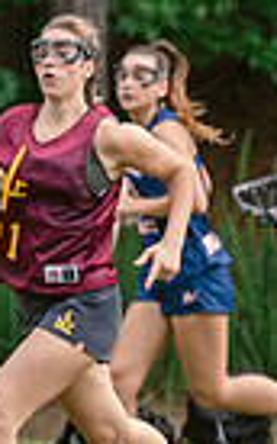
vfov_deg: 1.5
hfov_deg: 0.9
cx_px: -680
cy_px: 367
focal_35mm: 1382
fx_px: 16728
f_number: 4
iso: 250
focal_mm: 200
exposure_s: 1/1000
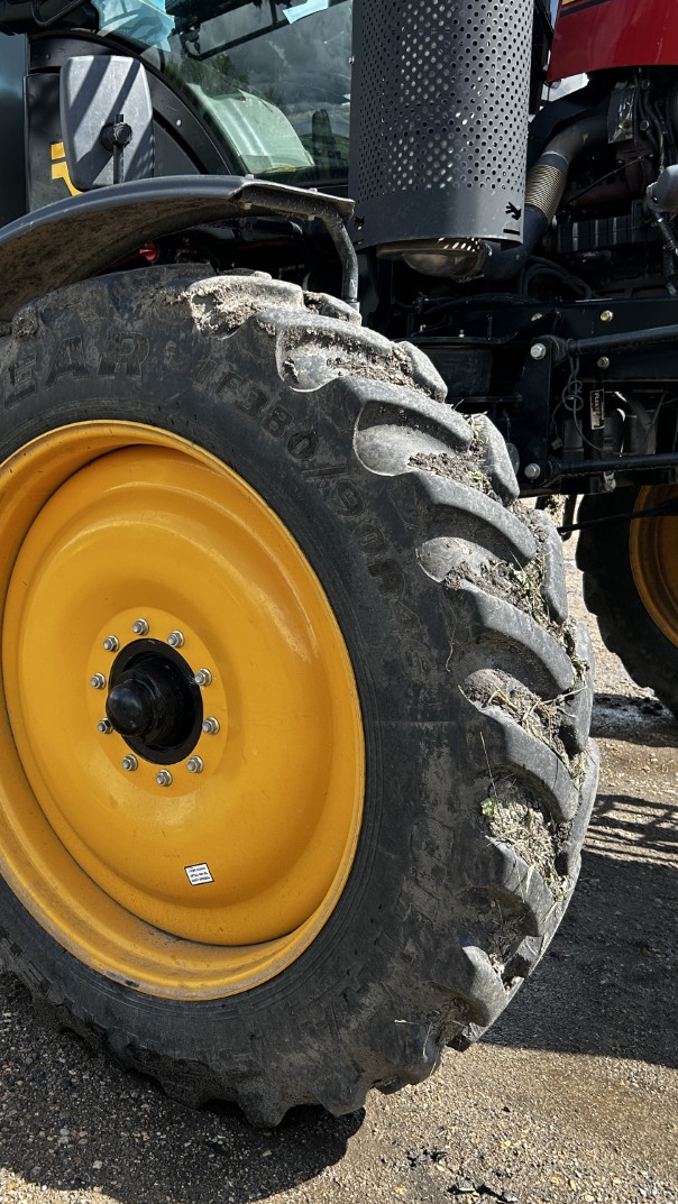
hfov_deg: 30.8
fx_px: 1214
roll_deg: -0.2
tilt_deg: -9.0
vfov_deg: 52.8
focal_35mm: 38
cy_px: 604
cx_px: 196
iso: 50
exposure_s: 1/982
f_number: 1.5
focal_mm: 5.7
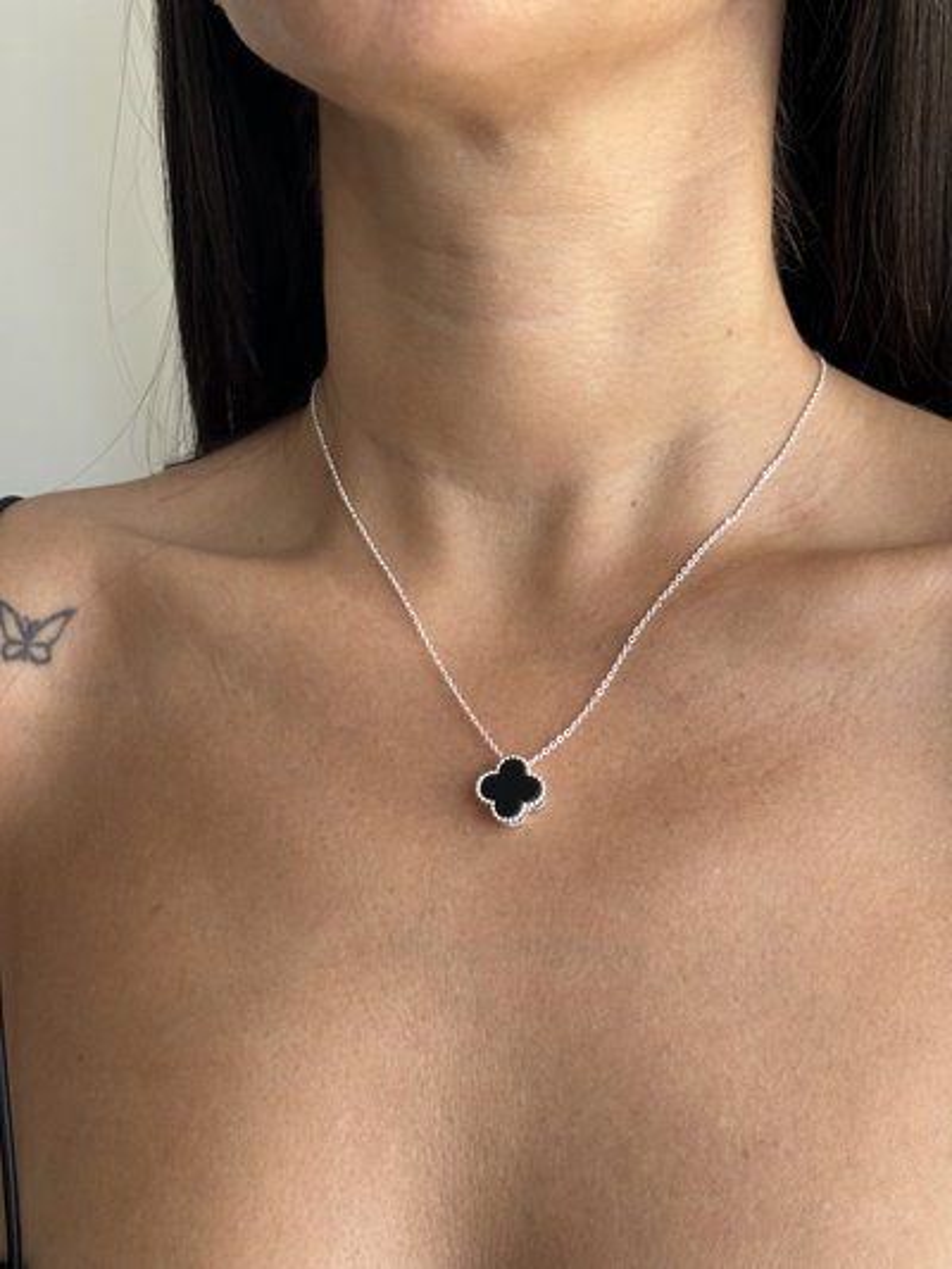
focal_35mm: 52
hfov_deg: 28.0
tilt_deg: -7.3
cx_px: 476
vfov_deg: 36.8
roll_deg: +1.2
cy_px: 634
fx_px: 1906
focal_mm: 5.96
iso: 50
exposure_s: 1/121
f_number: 1.6
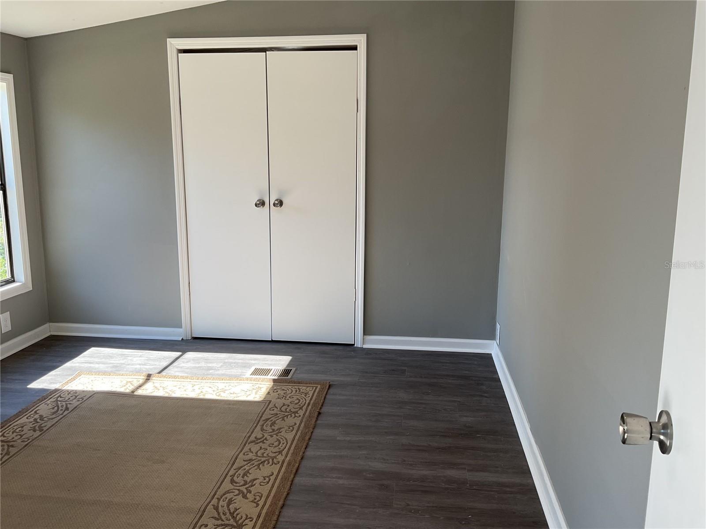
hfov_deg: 61.7
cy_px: 264
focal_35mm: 29
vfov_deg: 48.2
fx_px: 591
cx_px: 353
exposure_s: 1/120
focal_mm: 3
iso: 16
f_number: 1.8
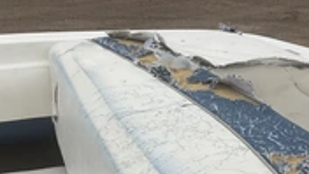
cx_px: 253
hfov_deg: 28.6
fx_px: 590
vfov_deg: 16.3
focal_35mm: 72
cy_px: 186
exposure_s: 1/2959
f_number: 1.8
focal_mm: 3
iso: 25
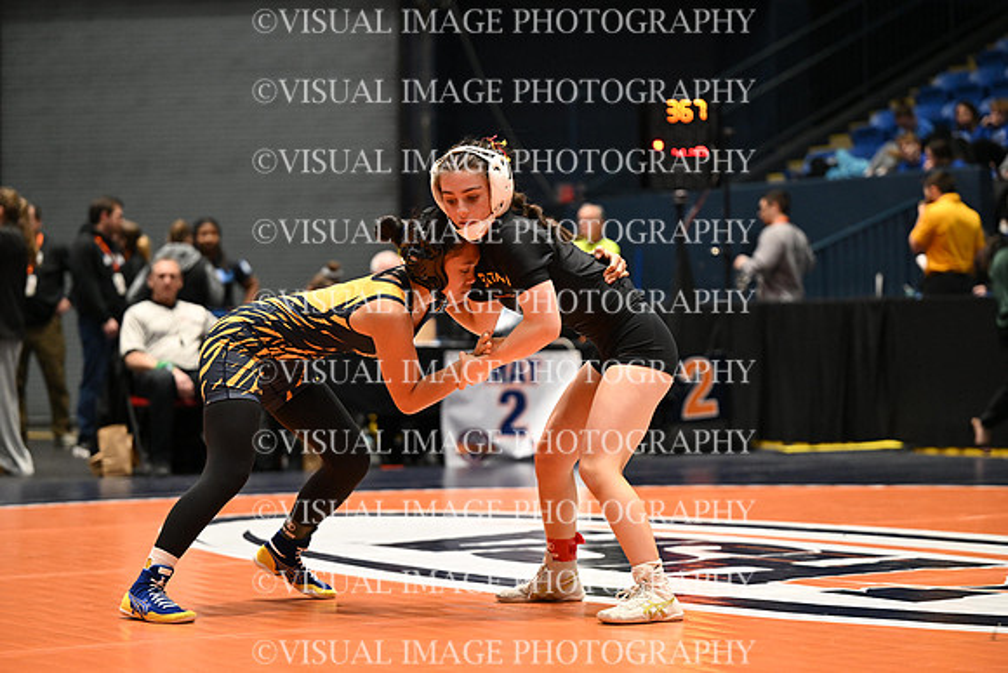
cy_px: 336
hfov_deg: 22.1
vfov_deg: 14.9
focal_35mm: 92
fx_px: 2576
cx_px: 504
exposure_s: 1/767
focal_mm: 92
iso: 4000
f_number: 2.8
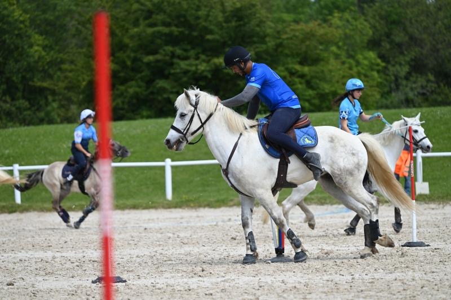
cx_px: 226
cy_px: 150
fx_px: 2629
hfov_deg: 9.8
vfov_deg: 6.5
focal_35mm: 210
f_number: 5.6
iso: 320
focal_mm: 210
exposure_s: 1/1250
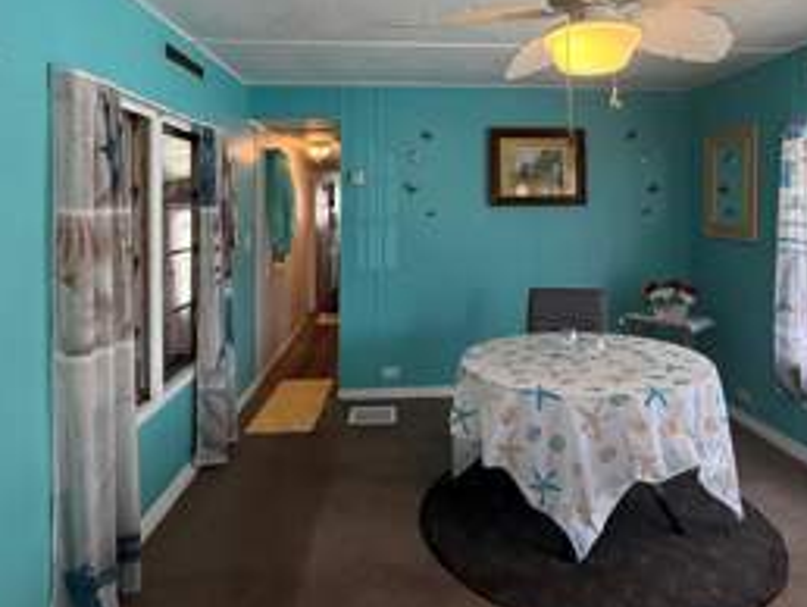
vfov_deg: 52.1
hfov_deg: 67.1
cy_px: 200
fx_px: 607
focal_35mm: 26
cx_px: 441
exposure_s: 1/120
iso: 400
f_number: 2.2
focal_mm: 2.22
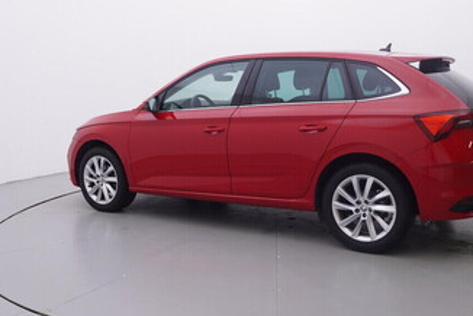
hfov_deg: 50.6
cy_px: 143
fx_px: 498
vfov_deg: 35.2
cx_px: 276
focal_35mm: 38
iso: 200
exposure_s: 1/80
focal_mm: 15
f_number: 5
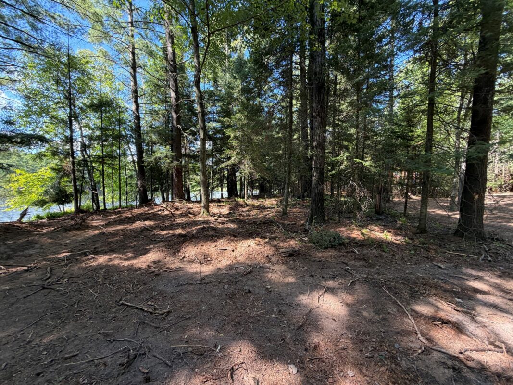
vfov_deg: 85.7
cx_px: 256
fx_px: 207
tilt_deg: -2.1
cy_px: 192
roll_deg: +0.0
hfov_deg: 102.1
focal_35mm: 14
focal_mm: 2.22
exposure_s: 1/121
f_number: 2.2
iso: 80
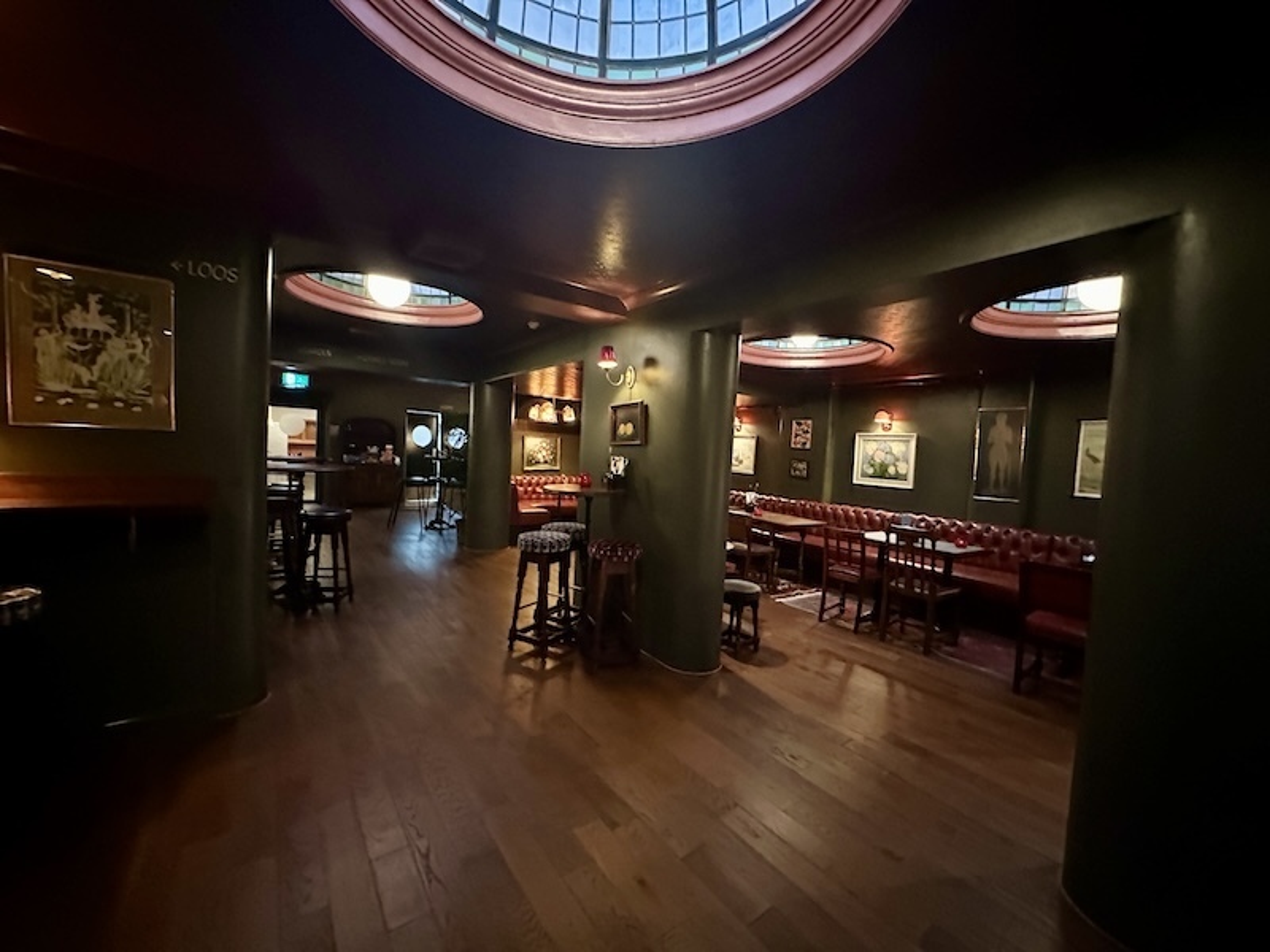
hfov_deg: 102.1
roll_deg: -2.7
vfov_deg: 85.7
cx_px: 635
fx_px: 514
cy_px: 476
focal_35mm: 14
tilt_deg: -3.5
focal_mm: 2.22
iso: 1600
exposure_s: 1/25
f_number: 2.2
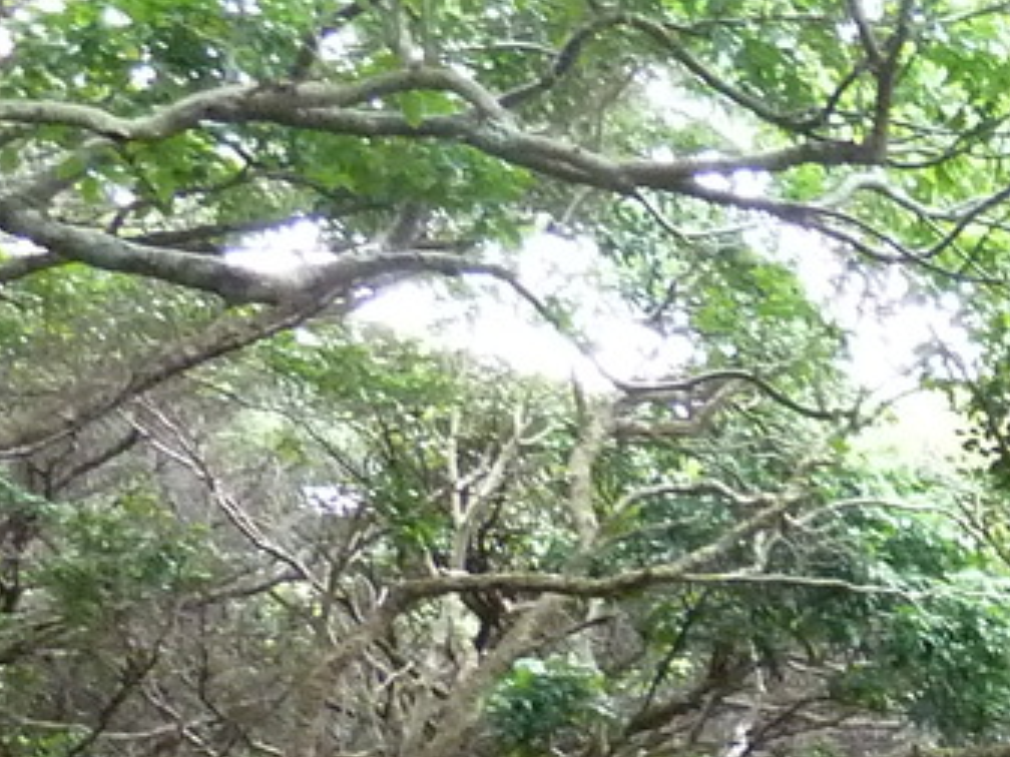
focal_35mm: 119
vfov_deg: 11.1
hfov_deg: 13.8
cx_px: 2086
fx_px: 3472
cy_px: 1577
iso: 400
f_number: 3.3
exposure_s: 1/13
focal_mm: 4.1
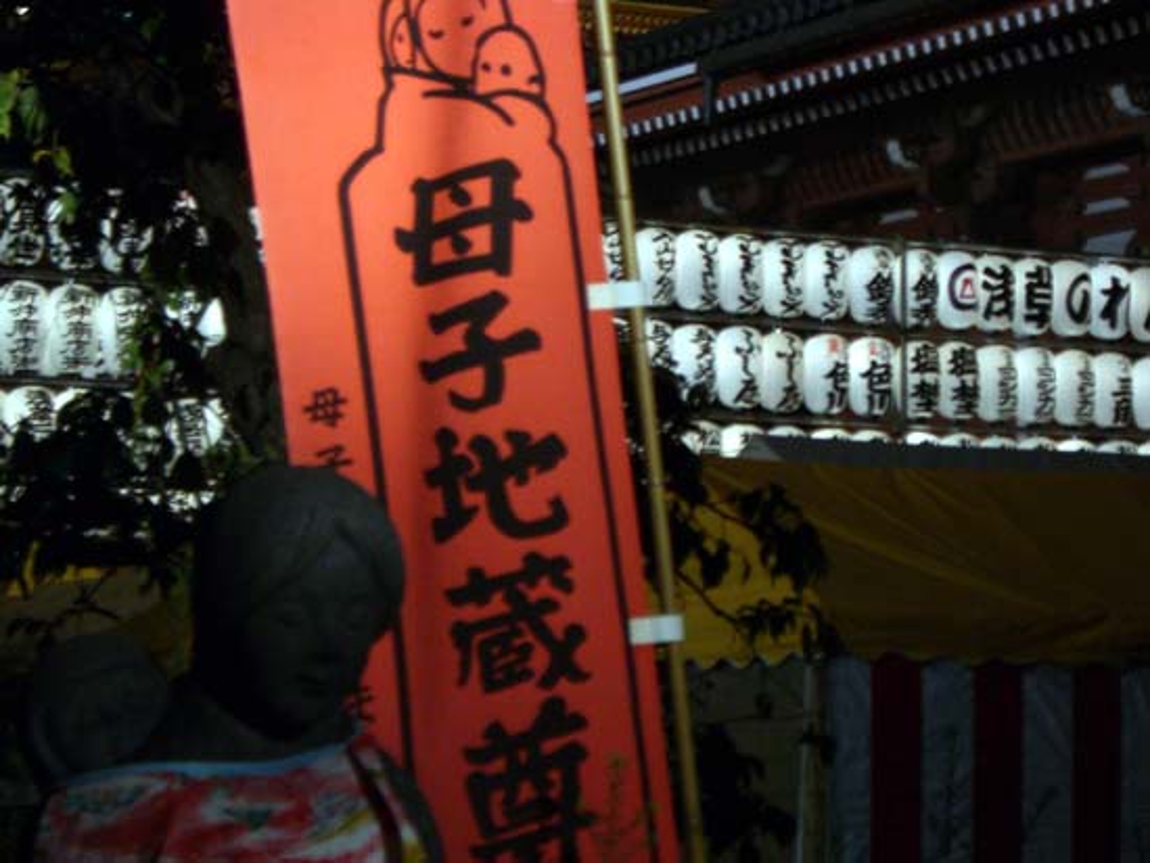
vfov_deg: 13.0
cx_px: 575
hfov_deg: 17.3
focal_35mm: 114
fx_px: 3789
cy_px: 432
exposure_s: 1/8
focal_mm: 18.6
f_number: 5.2
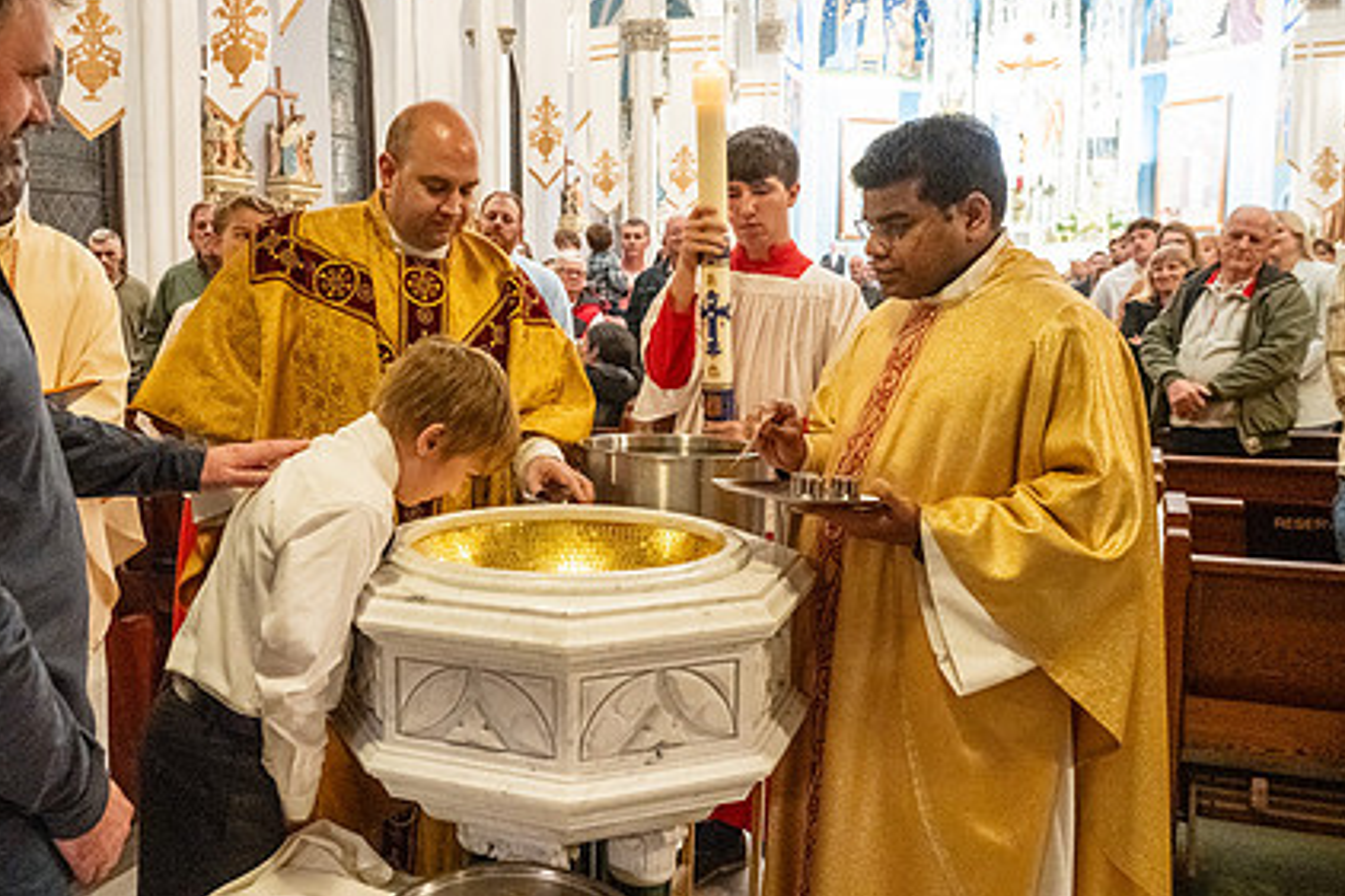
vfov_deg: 39.9
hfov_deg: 56.6
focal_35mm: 33
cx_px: 516
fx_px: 1232
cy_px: 416
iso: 5000
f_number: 4.5
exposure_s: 1/60
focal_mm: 24
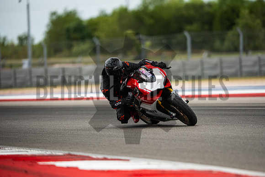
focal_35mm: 300
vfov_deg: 4.6
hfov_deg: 6.9
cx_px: 132
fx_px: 2209
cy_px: 88
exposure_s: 1/5000
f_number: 2
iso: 400
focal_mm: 200
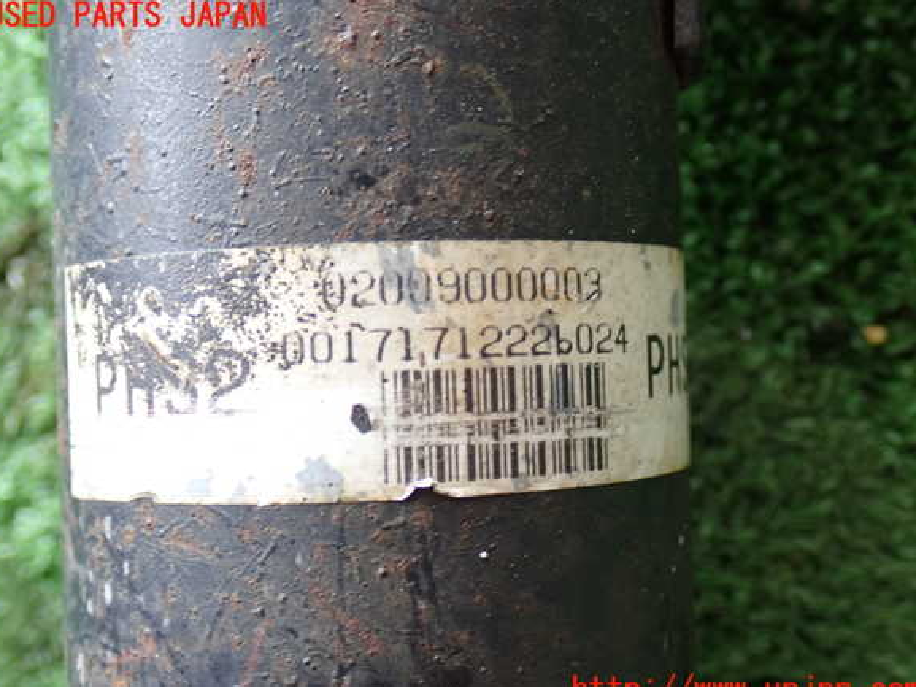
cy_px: 354
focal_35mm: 52
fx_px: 1376
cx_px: 454
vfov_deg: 28.0
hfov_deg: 36.8
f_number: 3.2
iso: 250
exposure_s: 1/50
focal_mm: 9.01
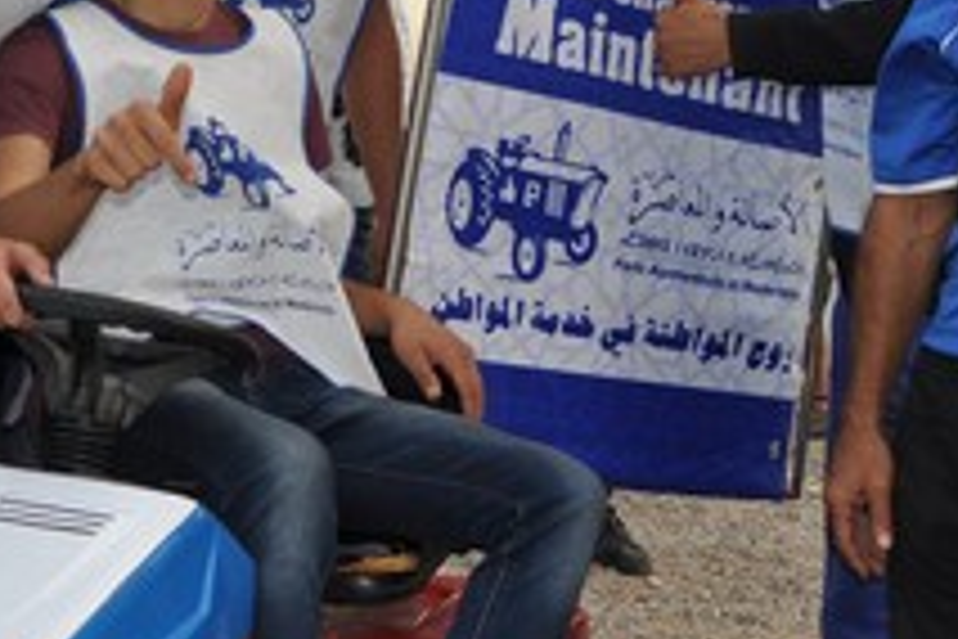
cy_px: 146
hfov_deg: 22.5
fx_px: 2395
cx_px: 265
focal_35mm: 90
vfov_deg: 15.1
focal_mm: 20
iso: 200
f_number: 6.3
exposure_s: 1/200
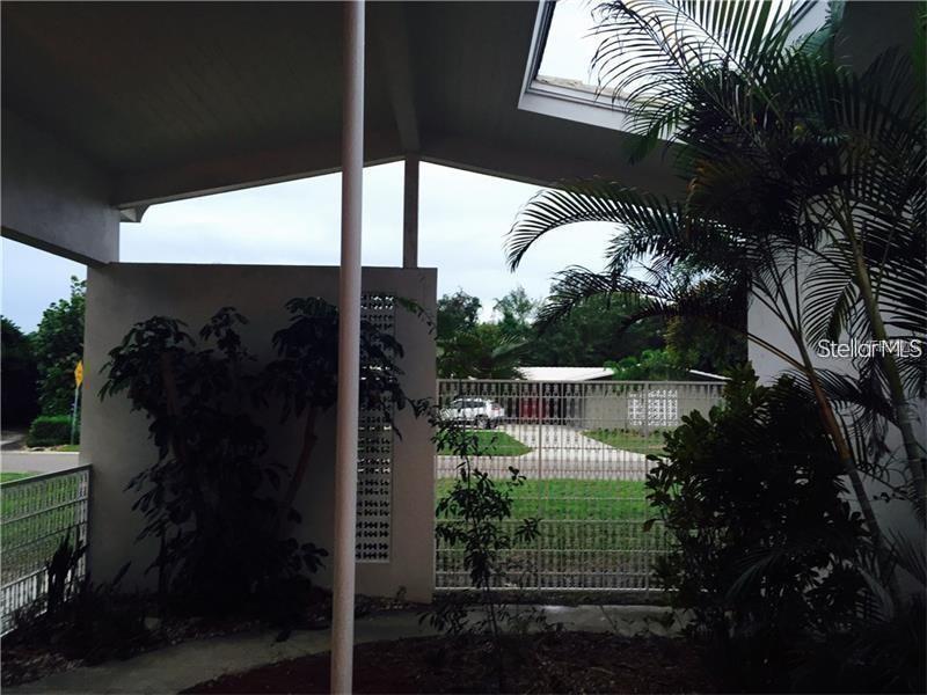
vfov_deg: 48.2
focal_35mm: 29
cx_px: 464
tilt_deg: +2.4
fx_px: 777
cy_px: 348
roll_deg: -0.9
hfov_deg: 61.7
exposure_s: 1/30
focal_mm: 4.15
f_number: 2.2
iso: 64
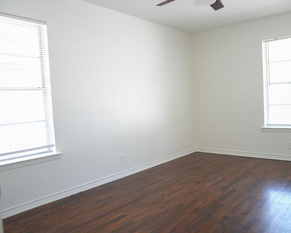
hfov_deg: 61.6
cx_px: 176
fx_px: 241
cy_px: 116
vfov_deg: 51.5
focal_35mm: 28
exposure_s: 1/200
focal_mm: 24
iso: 800
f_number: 2.8
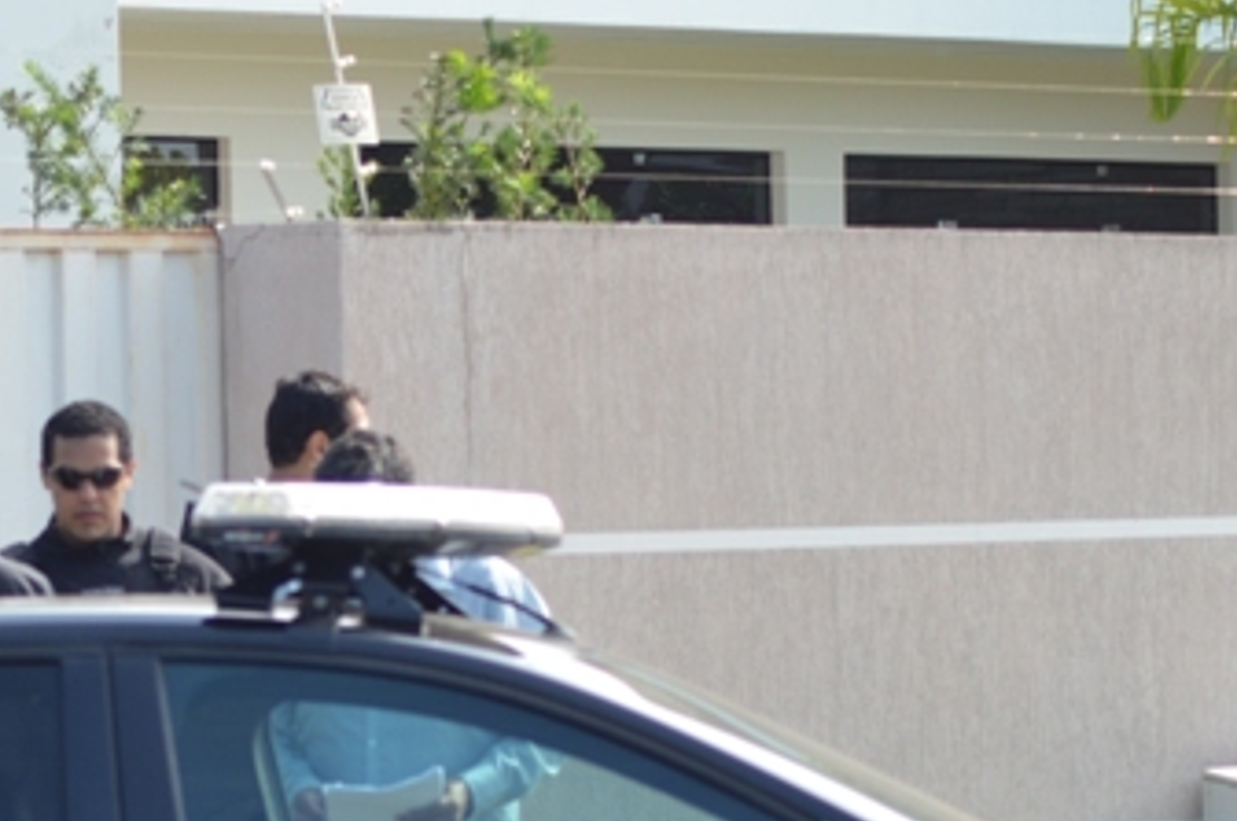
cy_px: 674
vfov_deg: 6.8
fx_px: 6862
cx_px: 140
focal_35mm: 200
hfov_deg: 10.3
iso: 280
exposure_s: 1/500
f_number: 5.6
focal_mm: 70
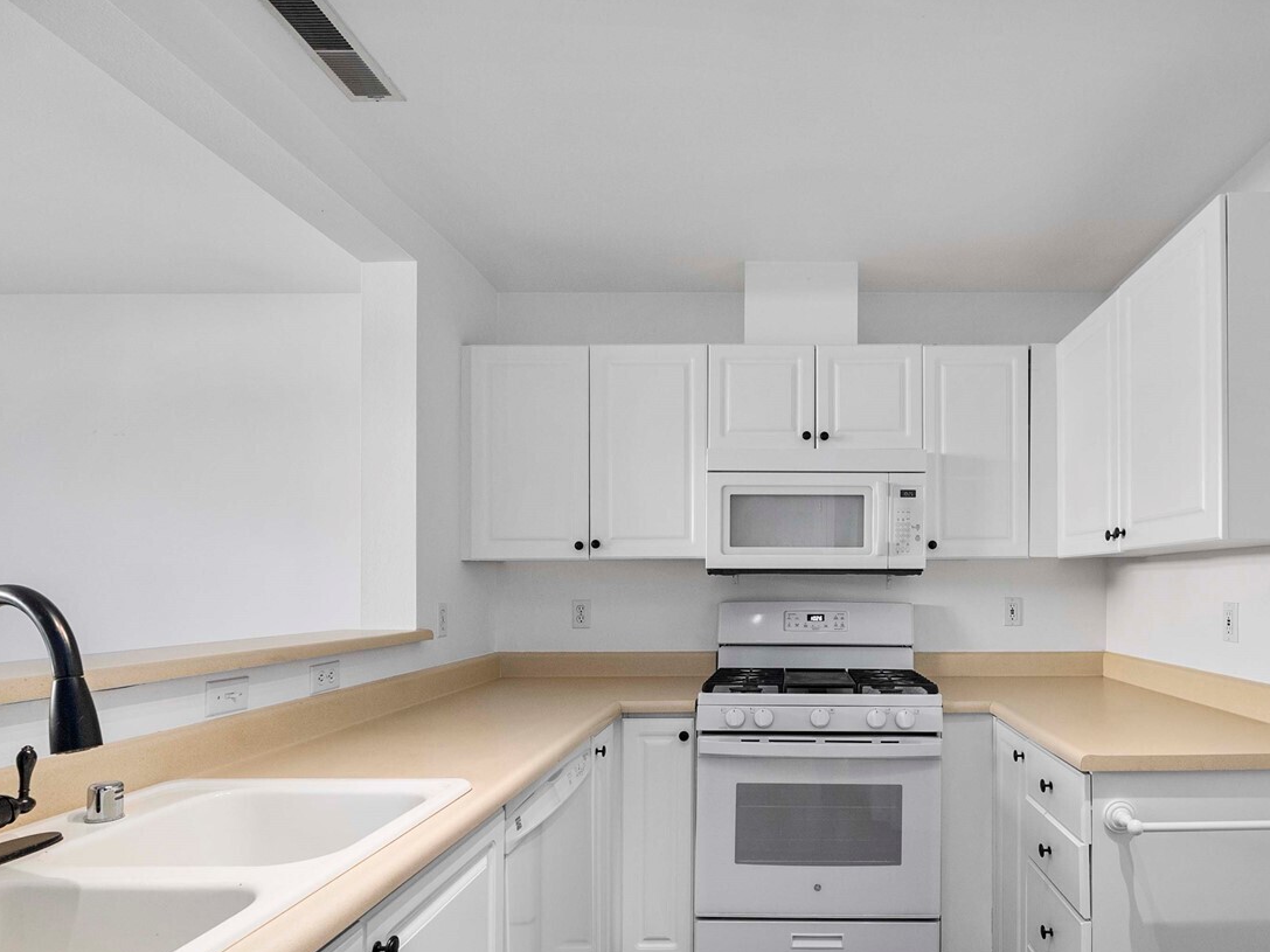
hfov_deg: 87.3
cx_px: 718
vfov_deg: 69.9
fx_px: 660
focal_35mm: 18
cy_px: 619
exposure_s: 1/60
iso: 160
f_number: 7.1
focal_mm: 12
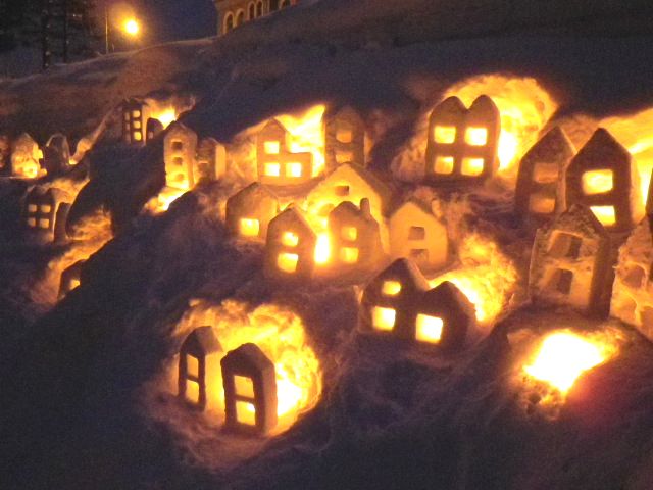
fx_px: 528
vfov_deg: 49.7
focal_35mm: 28
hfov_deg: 63.4
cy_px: 245
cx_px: 326
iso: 800
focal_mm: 5
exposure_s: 1/13
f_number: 3.2
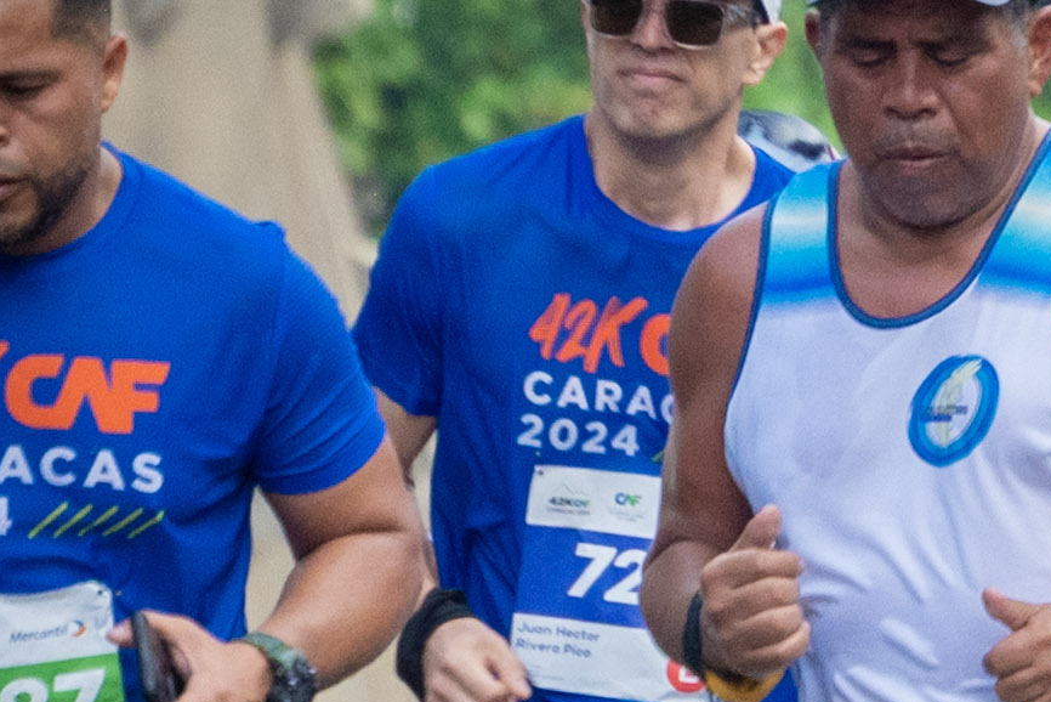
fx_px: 30779
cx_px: 1610
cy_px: 836
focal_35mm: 1054
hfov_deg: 2.0
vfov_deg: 1.3
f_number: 6.3
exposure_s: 1/400
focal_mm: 155
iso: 1250
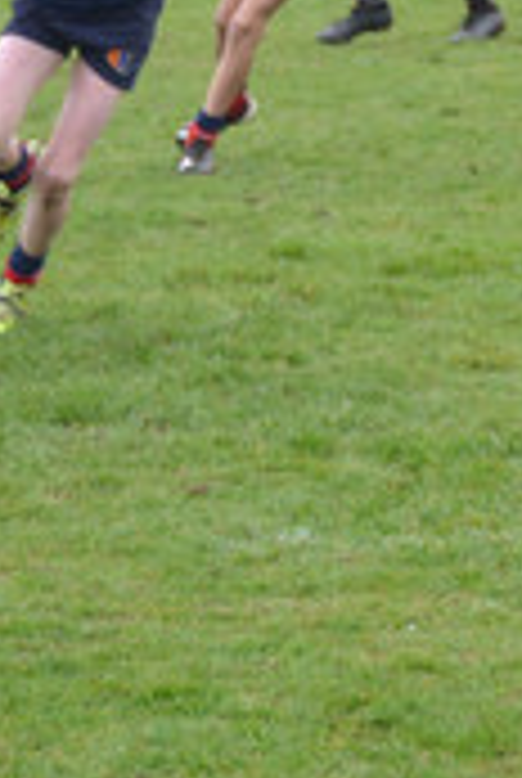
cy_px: -52
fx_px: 6239
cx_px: 351
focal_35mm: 288
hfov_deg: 4.8
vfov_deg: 7.1
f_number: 4.8
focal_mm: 52
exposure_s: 1/500
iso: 400
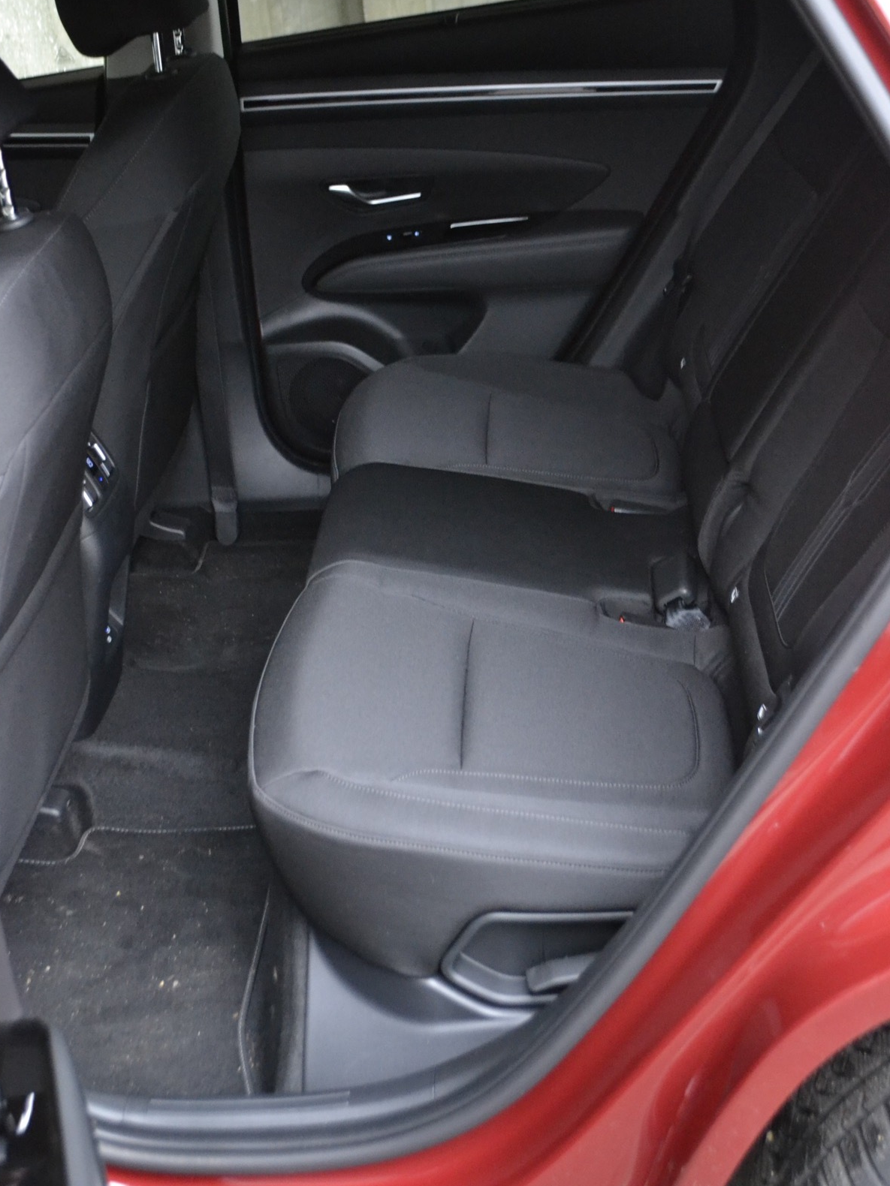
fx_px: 1577
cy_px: 516
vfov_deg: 41.2
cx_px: 440
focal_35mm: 46
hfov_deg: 31.5
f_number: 4.5
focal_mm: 28
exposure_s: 1/15
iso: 3200
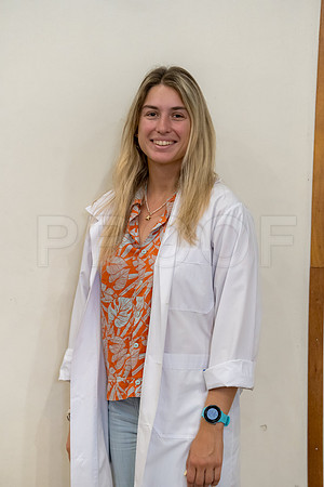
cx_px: 162
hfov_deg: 12.6
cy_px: 244
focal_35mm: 109
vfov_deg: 18.8
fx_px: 1471
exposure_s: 1/80
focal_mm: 109
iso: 5000
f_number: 4
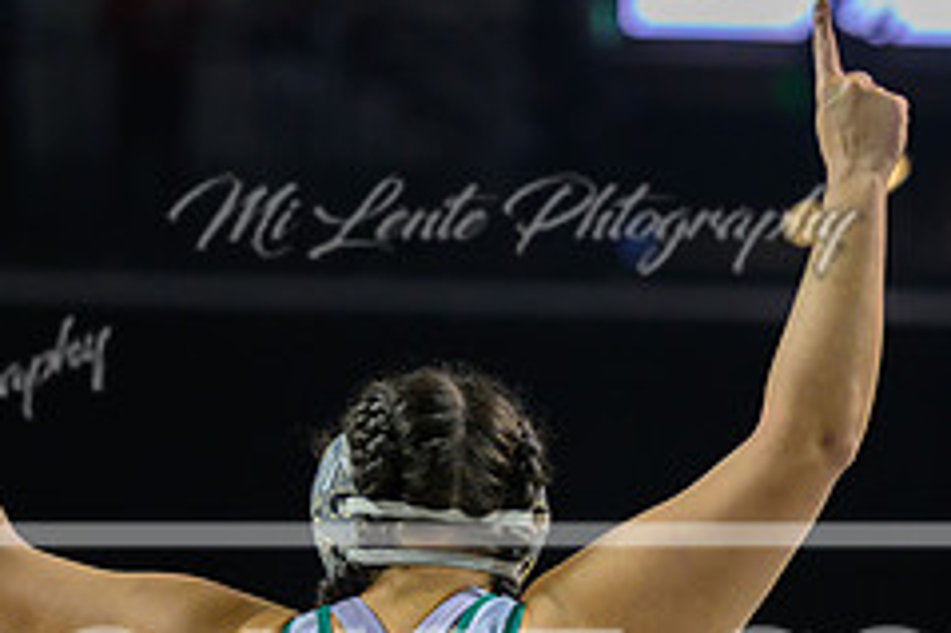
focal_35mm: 312
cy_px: 754
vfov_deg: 4.4
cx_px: 545
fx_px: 8236
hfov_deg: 6.6
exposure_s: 1/800
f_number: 2.8
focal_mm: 125
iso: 3200
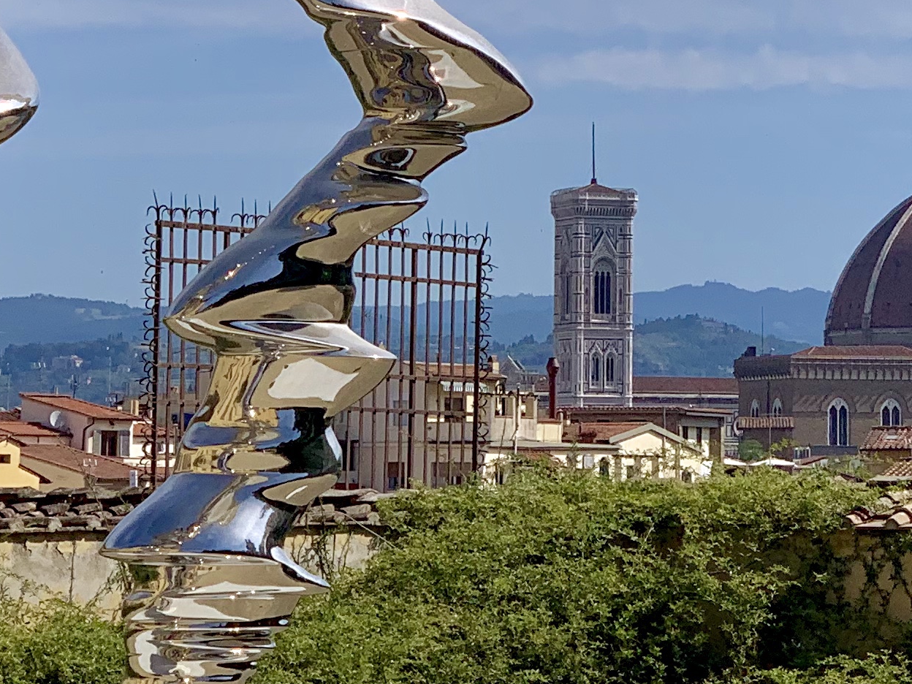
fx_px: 4426
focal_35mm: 168
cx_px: 832
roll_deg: -0.3
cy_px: 4
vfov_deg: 8.8
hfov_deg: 11.7
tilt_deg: +6.8
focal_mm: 6
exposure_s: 1/1916
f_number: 2.4
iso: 16
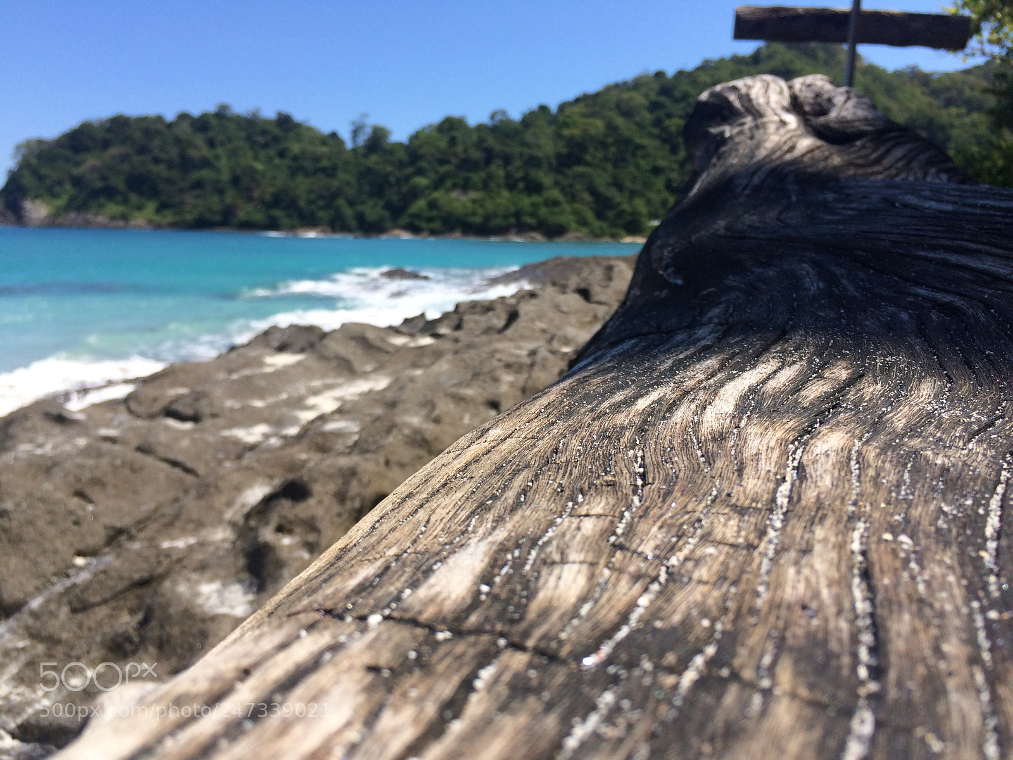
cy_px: 380
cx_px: 506
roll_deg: -1.3
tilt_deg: -9.8
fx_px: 849
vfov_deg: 48.2
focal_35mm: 29
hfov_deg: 61.7
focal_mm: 4.15
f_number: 2.2
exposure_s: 1/1953
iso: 32
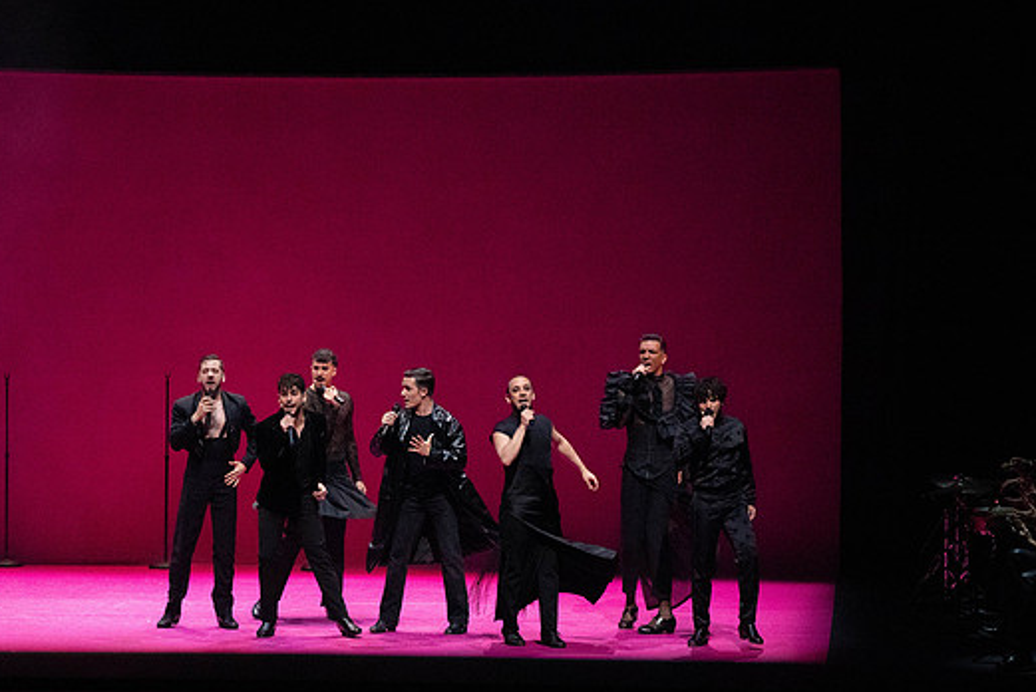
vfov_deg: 7.4
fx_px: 5384
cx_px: 483
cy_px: 349
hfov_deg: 11.0
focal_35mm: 187
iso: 25600
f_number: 9
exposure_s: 1/400
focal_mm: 168
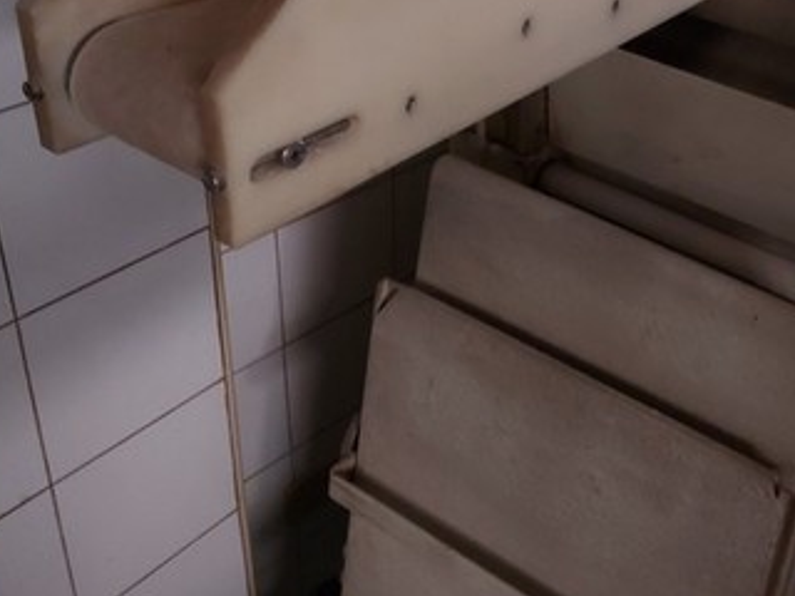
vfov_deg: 31.2
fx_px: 1033
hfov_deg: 40.5
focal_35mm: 45
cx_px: 629
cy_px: 104
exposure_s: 1/17
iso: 800
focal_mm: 5.23
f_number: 1.8
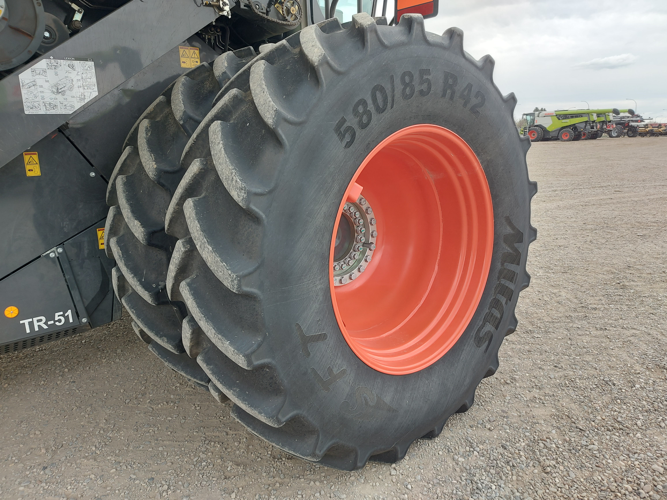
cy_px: 250
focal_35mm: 24
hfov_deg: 71.6
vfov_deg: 56.8
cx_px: 334
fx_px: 462
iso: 40
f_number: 1.8
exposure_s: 1/120
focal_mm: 5.23
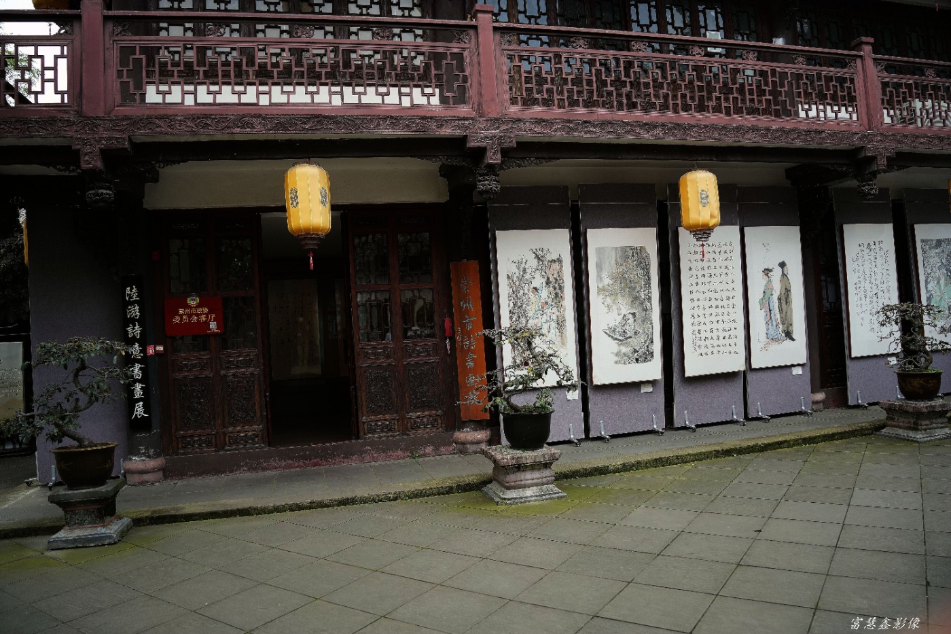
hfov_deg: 71.5
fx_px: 660
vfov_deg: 51.3
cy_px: 317
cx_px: 476
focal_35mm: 25
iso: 100
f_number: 3.5
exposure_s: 1/200
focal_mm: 25
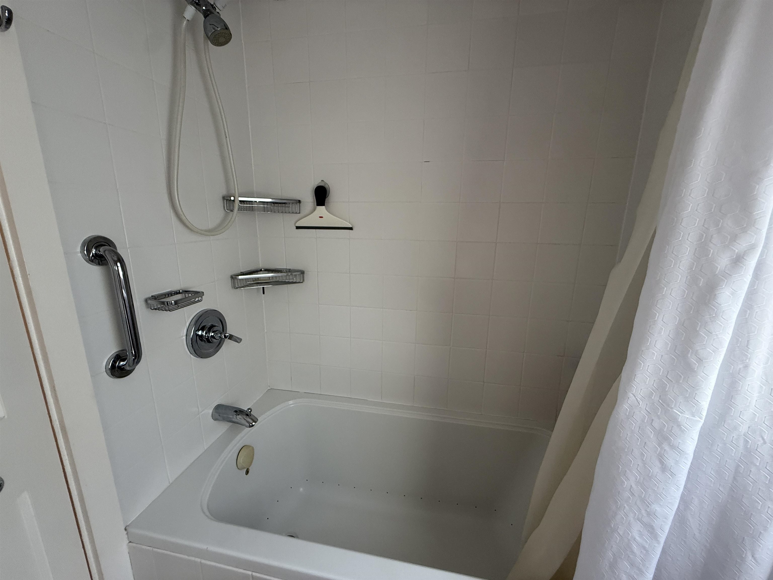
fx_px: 313
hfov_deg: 102.1
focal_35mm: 14
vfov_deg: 85.7
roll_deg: -0.7
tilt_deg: -13.0
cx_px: 386
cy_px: 290
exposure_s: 1/99
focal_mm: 2.22
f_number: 2.2
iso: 250
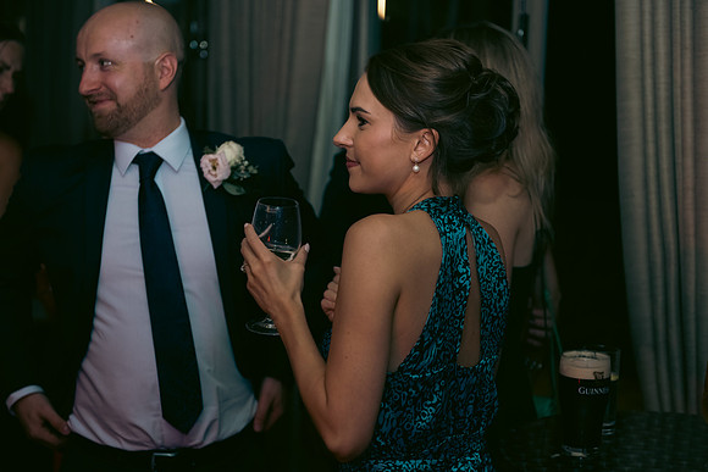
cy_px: 236
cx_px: 354
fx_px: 1220
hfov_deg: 32.4
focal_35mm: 62
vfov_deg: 21.9
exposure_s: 1/160
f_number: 3.5
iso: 800
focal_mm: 62
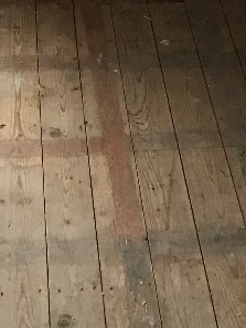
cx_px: 152
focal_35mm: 113
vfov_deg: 15.2
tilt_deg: -18.1
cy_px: -251
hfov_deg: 13.1
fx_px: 1070
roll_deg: -3.2
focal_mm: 3.99
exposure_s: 1/25
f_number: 1.8
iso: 40
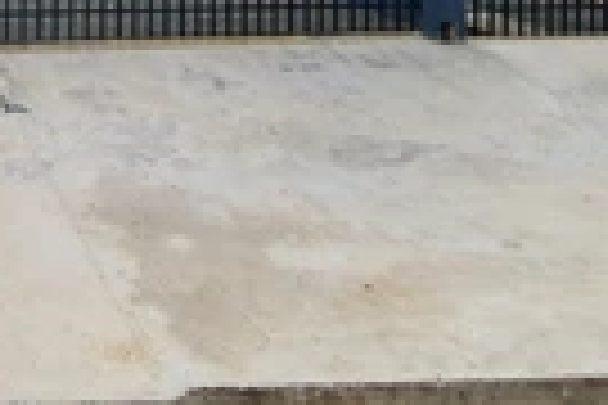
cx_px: -104
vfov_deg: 23.9
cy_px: -153
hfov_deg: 34.0
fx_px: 811
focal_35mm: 48
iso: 50
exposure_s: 1/688
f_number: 2.2
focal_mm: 1.74
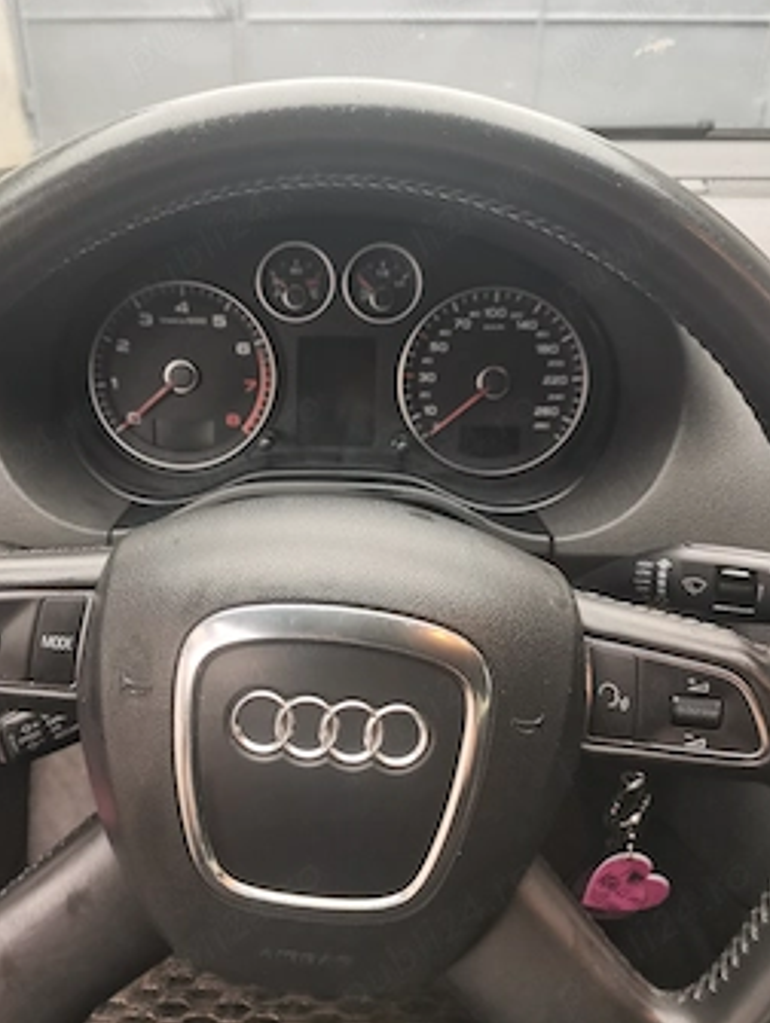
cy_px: 519
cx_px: 330
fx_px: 918
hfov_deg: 45.4
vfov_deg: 58.3
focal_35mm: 31
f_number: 1.8
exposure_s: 1/100
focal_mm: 5.58
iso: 160
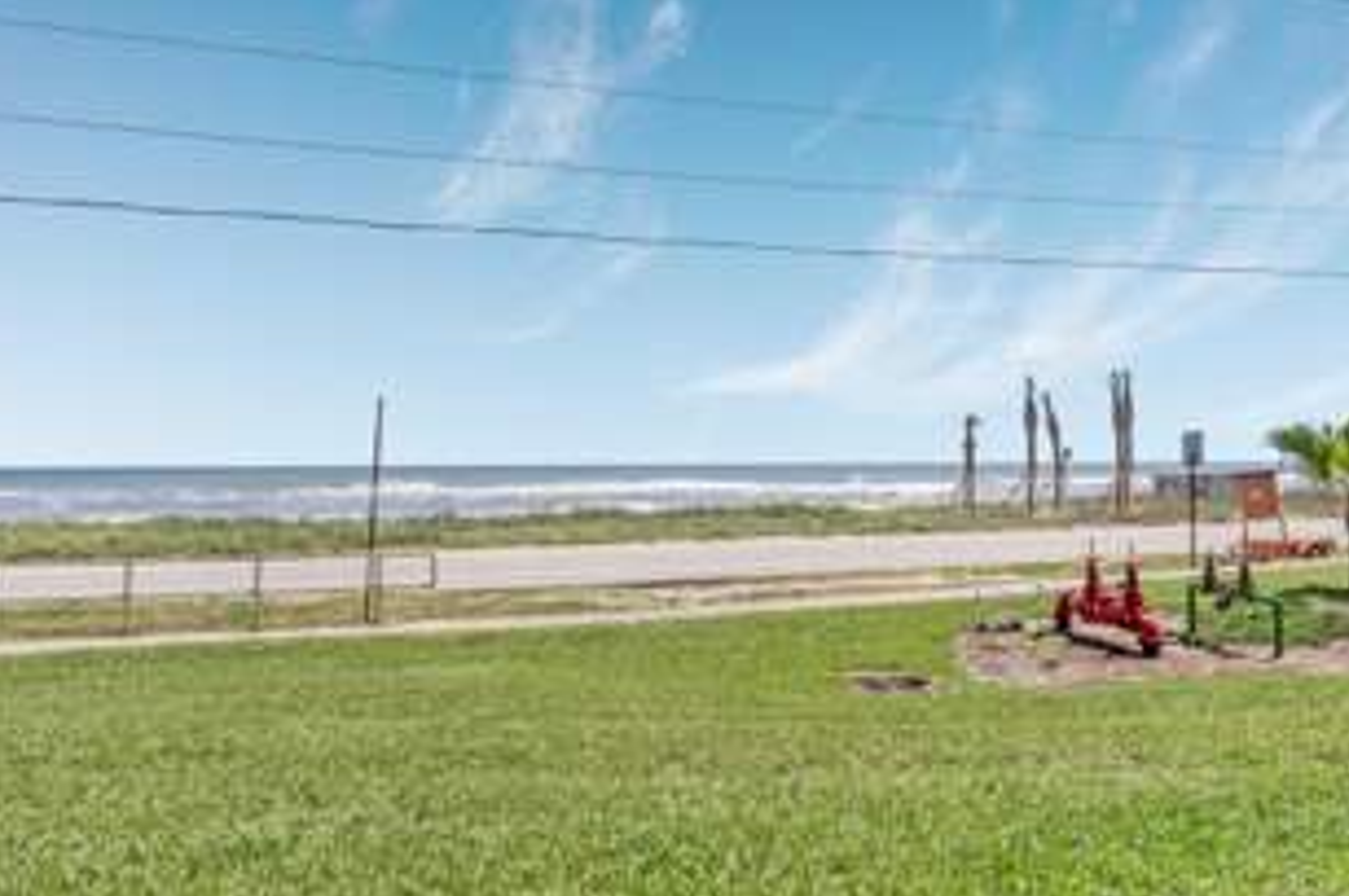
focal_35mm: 26
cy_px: 481
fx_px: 965
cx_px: 721
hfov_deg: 69.8
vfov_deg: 49.8
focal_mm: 11
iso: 250
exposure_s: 1/4000
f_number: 9
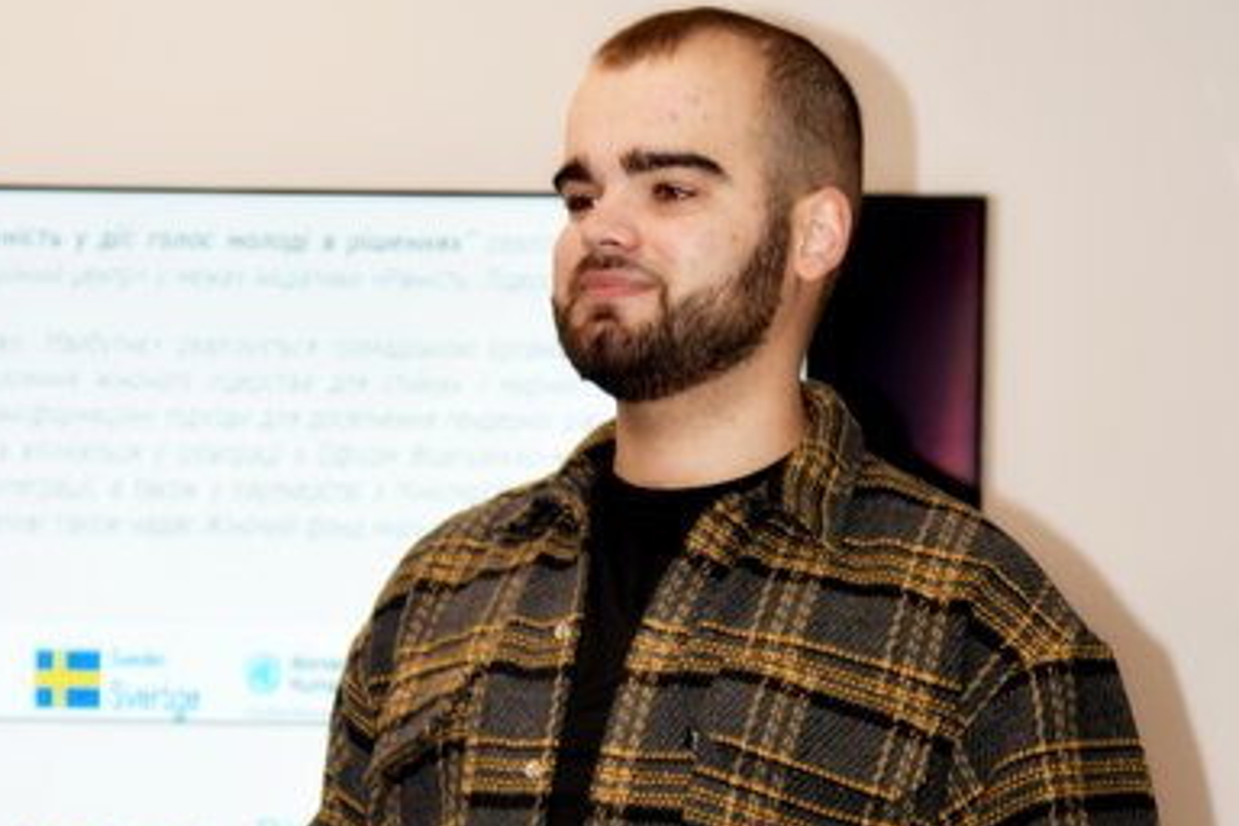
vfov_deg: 11.2
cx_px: 603
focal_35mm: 122
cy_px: 418
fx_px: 4199
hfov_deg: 16.8
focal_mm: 78
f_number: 4
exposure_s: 1/60
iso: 450
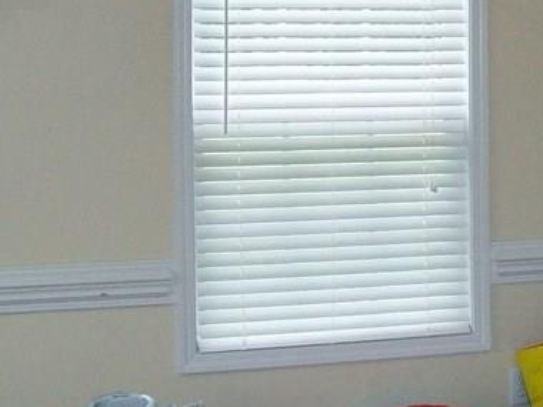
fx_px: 1522
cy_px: 30
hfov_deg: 19.3
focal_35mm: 97
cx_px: 617
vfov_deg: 15.1
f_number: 2.7
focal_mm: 6
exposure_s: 1/100
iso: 160
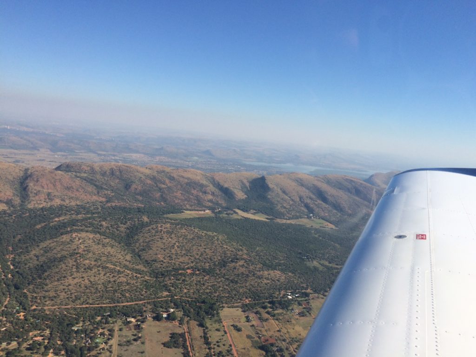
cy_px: 178
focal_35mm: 29
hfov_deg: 61.7
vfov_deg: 48.2
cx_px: 238
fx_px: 399
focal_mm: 4.15
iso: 32
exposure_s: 1/1709
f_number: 2.2
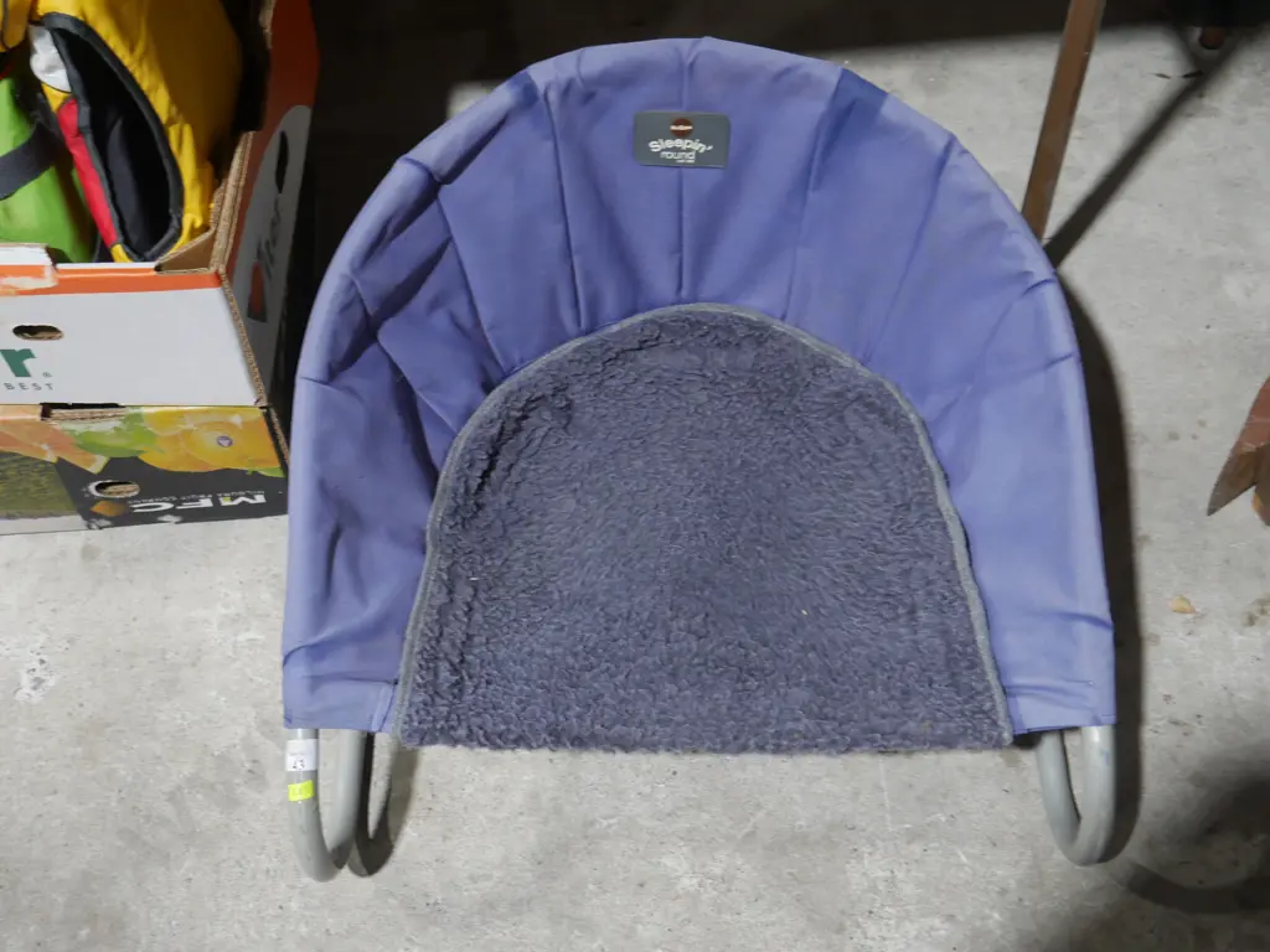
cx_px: 635
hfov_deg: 42.9
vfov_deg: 32.9
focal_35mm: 44
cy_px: 476
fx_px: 1614
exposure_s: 1/60
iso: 640
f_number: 4.7
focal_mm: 22
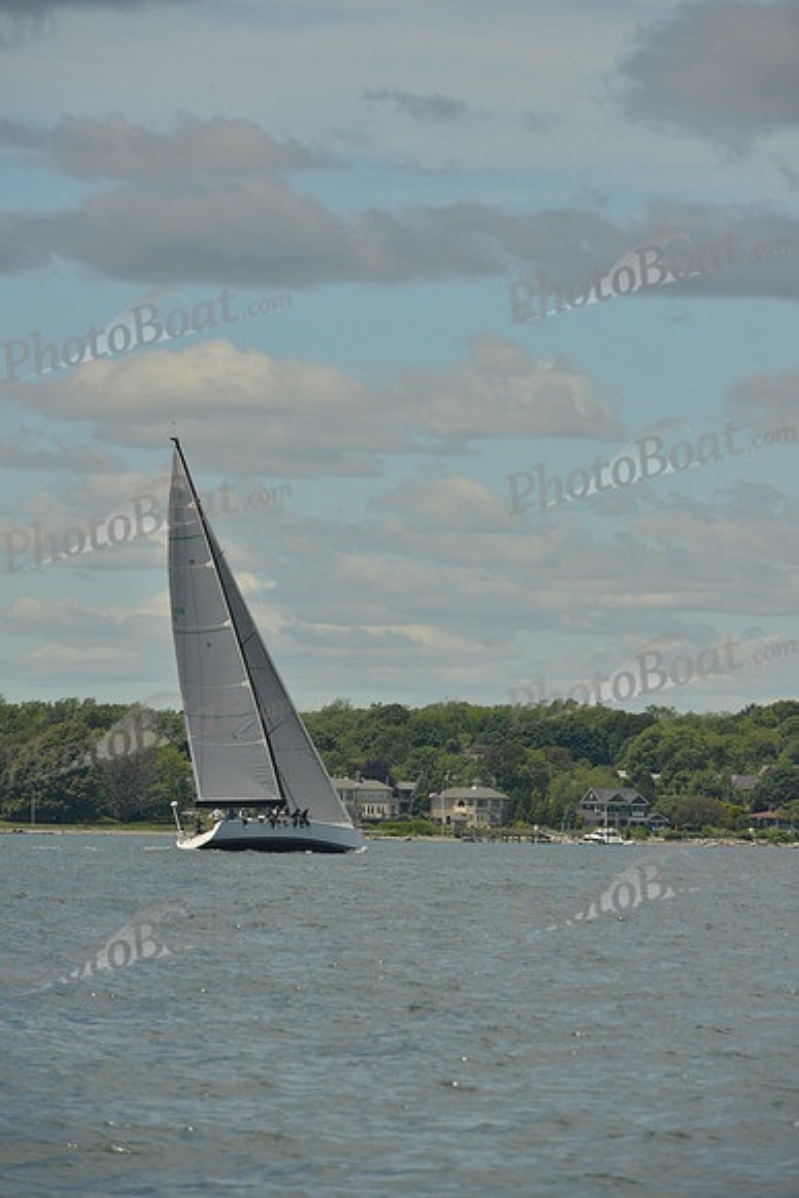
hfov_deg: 6.9
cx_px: 400
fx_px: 6654
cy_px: 599
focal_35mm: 200
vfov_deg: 10.3
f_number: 10
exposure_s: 1/800
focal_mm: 200
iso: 400
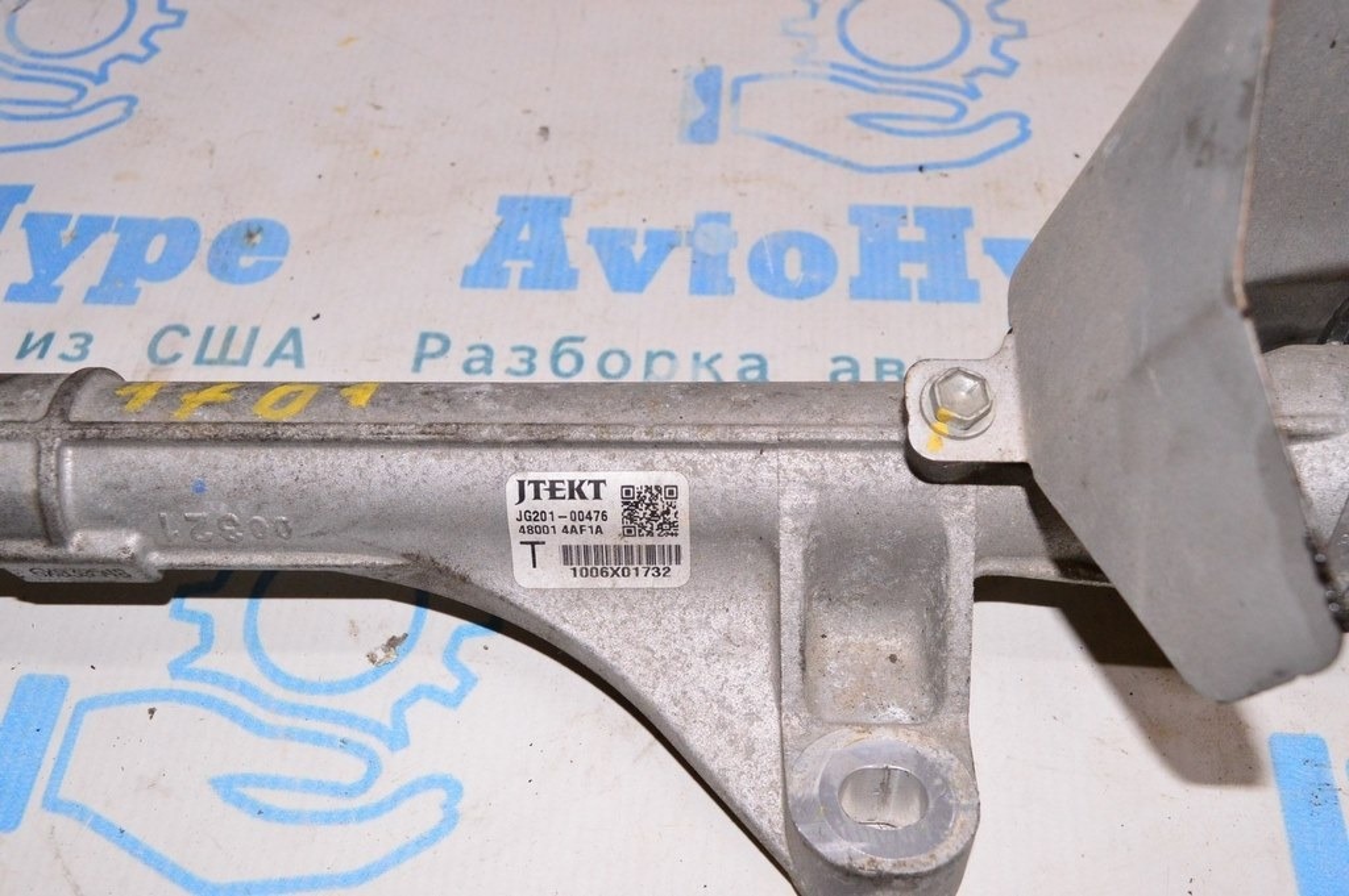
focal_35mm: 34
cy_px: 448
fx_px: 1292
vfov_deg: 38.3
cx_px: 674
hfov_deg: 55.1
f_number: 8
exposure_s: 1/200
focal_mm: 23
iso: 1600
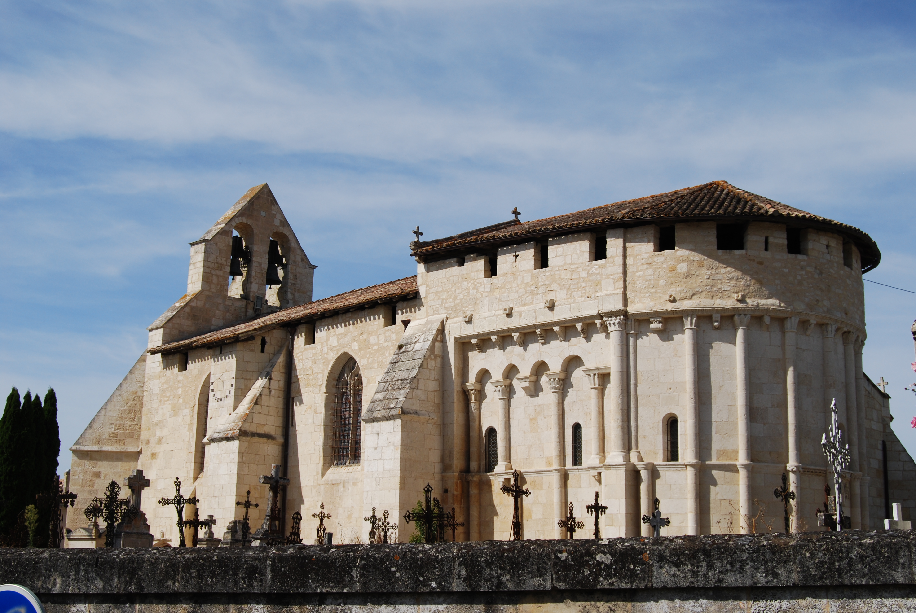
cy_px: 306
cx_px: 458
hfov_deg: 42.3
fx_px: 1185
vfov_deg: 29.0
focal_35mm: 46
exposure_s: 1/320
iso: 100
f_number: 9
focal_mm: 31
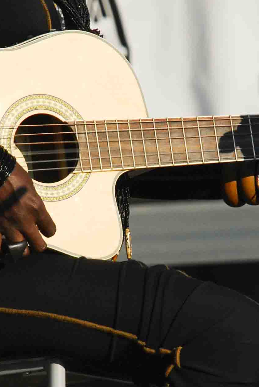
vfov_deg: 3.3
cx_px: 122
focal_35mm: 624
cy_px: 206
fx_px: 6706
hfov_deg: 2.2
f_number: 8
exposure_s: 1/1000
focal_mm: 135
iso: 400
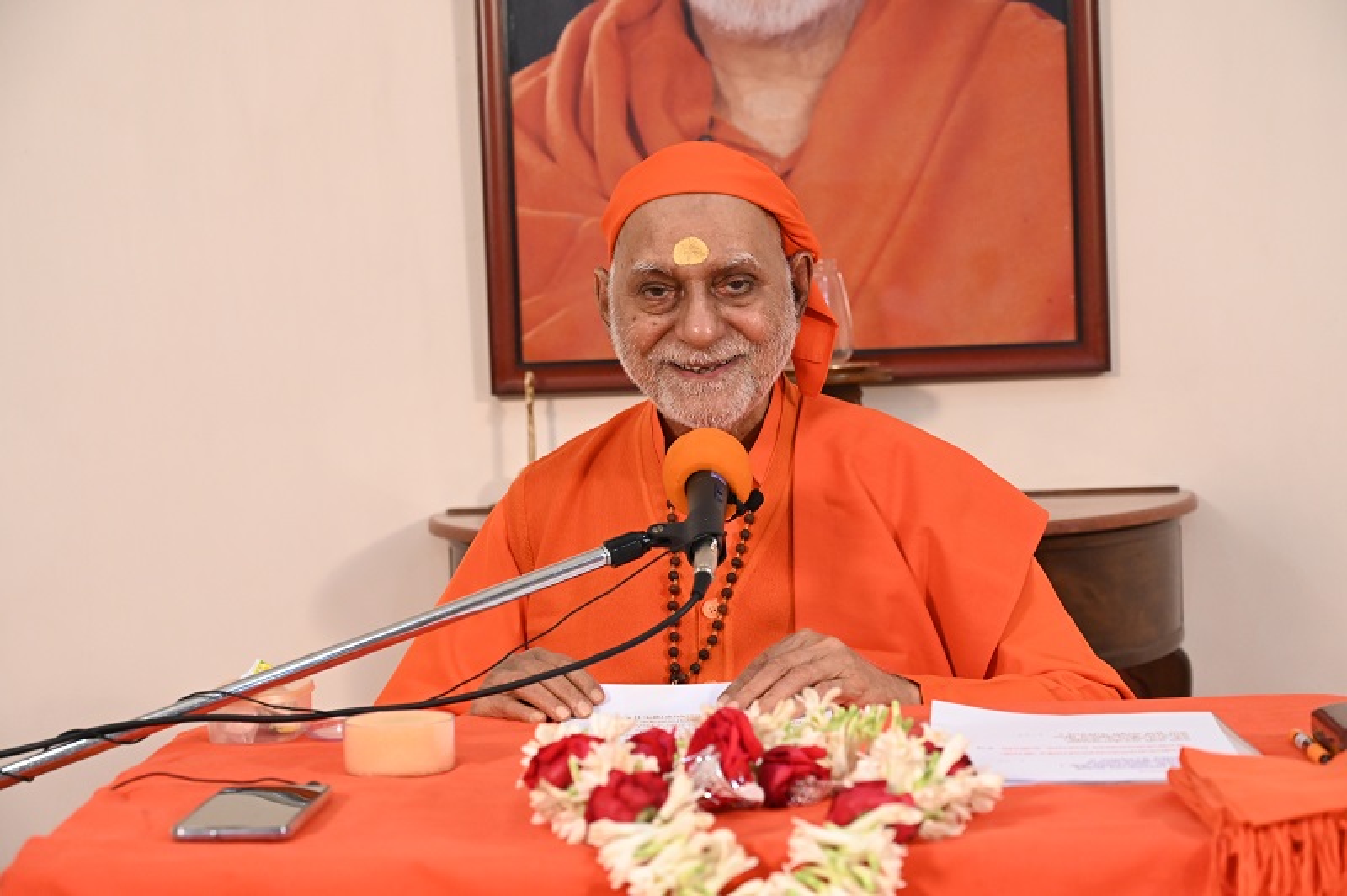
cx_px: 674
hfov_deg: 28.9
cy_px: 448
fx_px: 2617
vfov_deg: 19.4
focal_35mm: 70
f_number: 5.6
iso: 4000
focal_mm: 70
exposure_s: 1/125
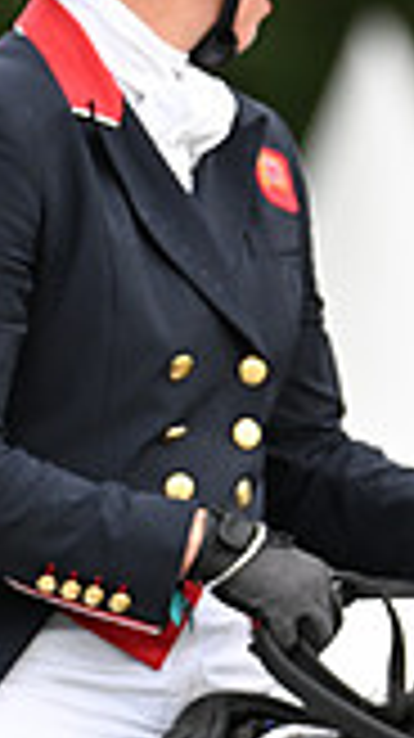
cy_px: 389
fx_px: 21042
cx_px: 1044
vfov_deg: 2.0
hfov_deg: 1.1
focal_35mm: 1076
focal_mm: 290
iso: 1800
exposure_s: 1/1000
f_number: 5.6
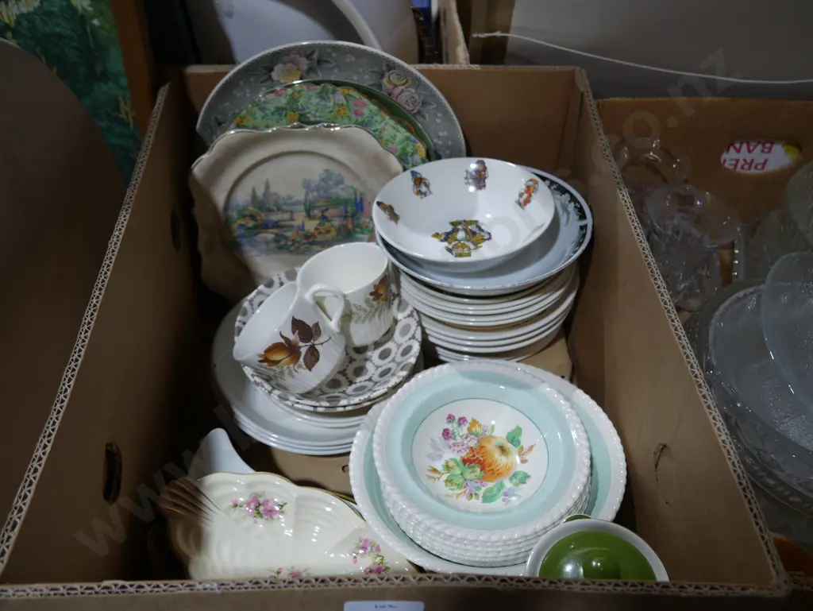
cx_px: 406
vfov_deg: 44.2
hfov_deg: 56.8
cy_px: 306
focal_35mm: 32
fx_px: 752
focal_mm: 16
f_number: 3.6
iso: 200
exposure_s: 1/100
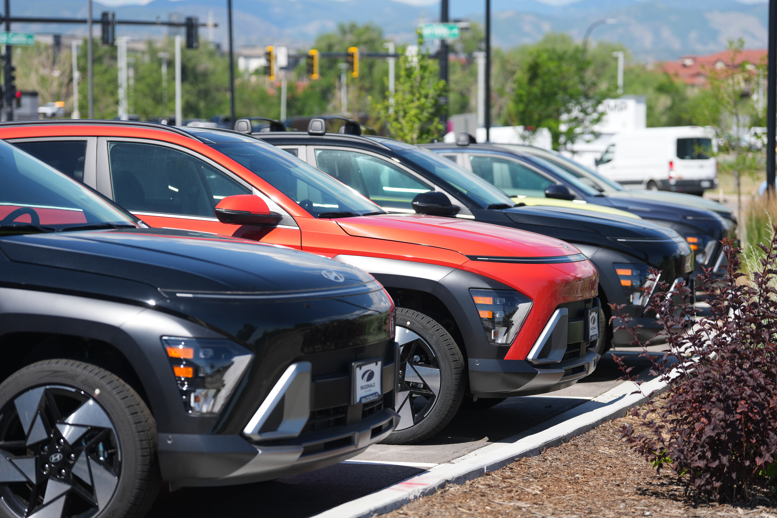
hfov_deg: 20.8
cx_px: 388
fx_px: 2115
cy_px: 259
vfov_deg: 14.0
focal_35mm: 98
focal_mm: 98
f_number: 3.2
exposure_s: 1/2500
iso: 200
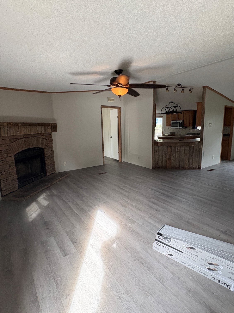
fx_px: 171
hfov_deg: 68.3
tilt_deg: -8.9
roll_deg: +0.6
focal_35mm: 19
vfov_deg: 84.7
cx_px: 136
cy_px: 155
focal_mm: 2.22
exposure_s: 1/120
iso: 320
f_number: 2.2
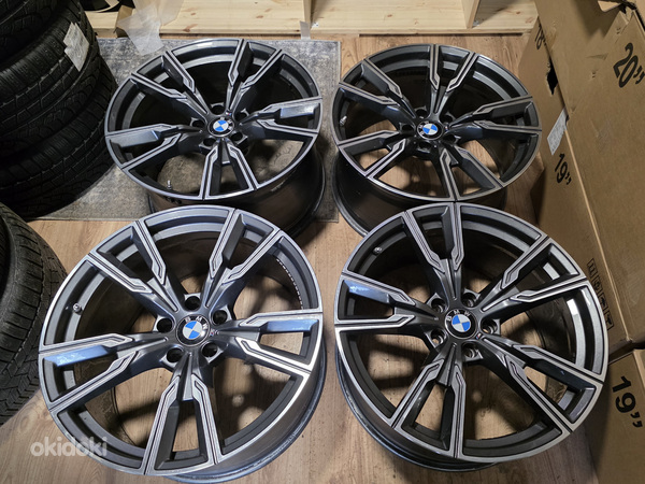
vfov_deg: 58.9
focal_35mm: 23
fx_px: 429
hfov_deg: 73.9
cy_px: 242
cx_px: 322
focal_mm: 6.3
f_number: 1.7
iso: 1000
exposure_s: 1/101
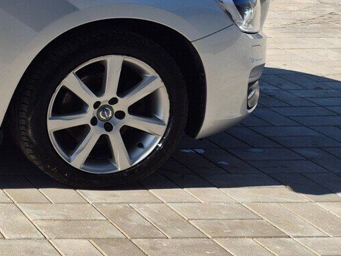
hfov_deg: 17.3
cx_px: -301
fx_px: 877
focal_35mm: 89
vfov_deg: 16.4
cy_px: 36
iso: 25
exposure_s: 1/1664
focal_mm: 5.4
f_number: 1.8
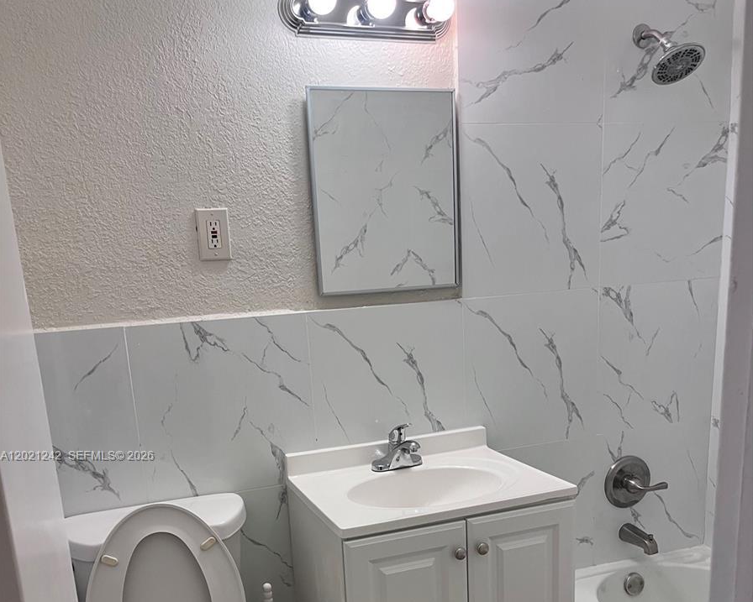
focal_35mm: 34
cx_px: 376
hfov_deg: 52.8
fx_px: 758
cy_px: 457
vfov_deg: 42.0
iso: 80
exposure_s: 1/60
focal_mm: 5.1
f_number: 1.6
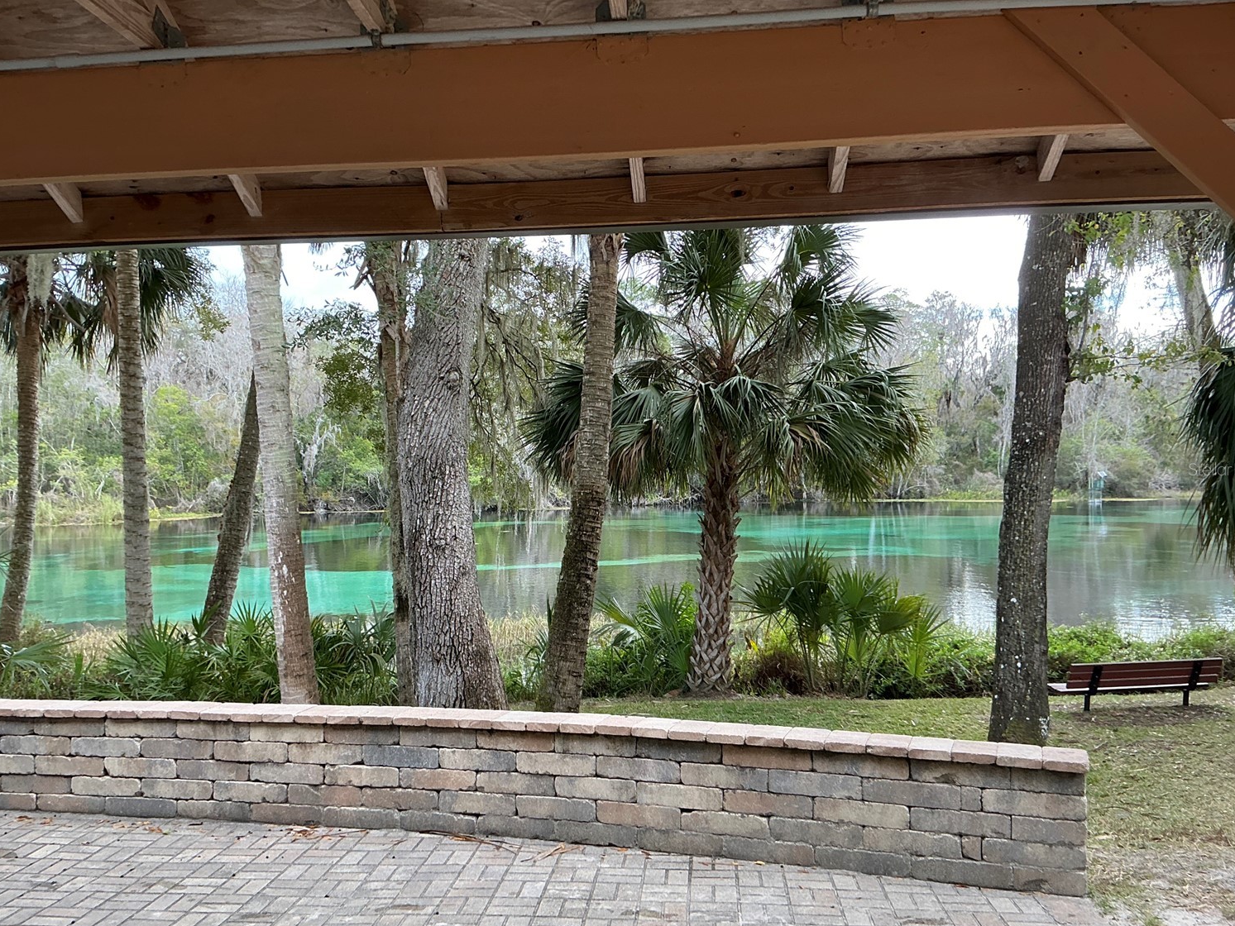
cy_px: 469
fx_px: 1070
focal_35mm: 30
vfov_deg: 46.8
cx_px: 605
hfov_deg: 60.0
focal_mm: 3
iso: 20
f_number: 1.8
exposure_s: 1/128
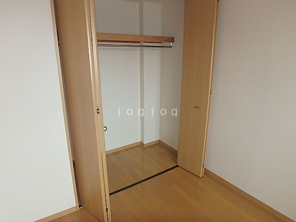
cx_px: 148
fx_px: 180
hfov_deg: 79.0
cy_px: 111
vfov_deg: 63.4
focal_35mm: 21
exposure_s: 1/60
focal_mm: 3.7
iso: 160
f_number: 3.5
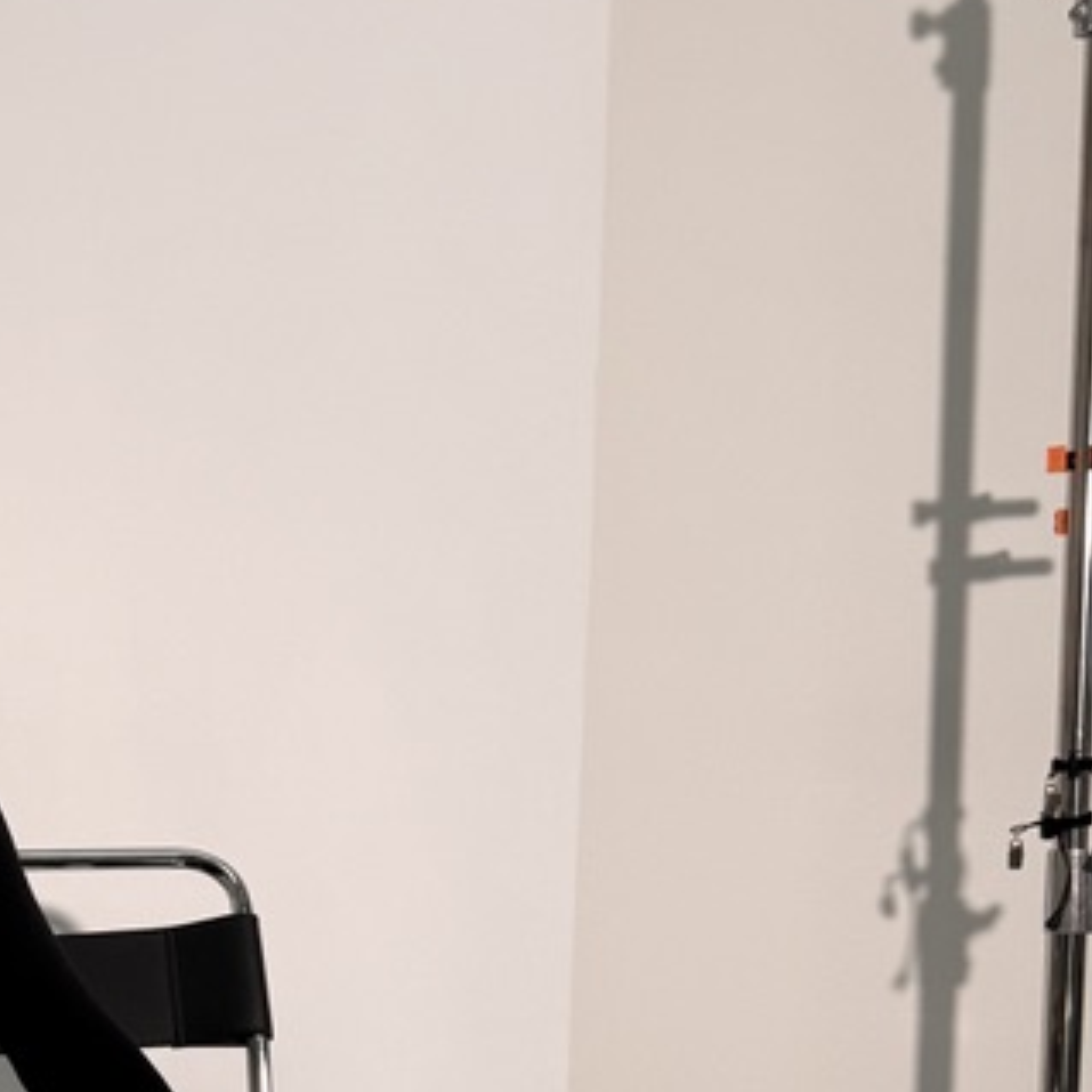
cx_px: -219
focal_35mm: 68
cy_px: 1099
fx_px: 2427
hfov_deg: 23.2
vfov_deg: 24.2
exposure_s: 1/153
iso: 80
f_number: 1.78
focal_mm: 6.76
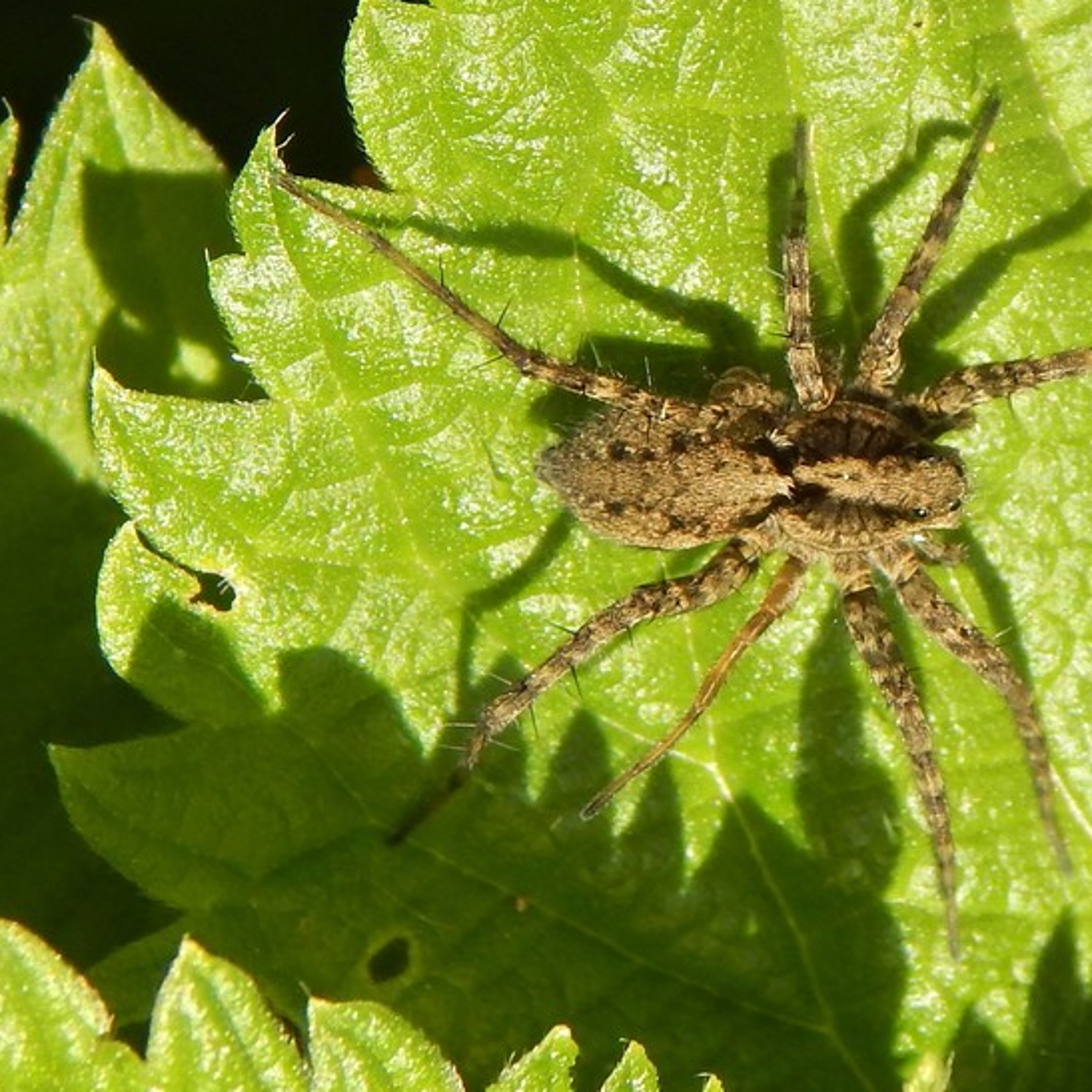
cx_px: 791
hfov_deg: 13.6
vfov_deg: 13.6
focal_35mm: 128
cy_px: 483
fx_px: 4568
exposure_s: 1/250
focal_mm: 16.6
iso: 125
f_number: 4.4
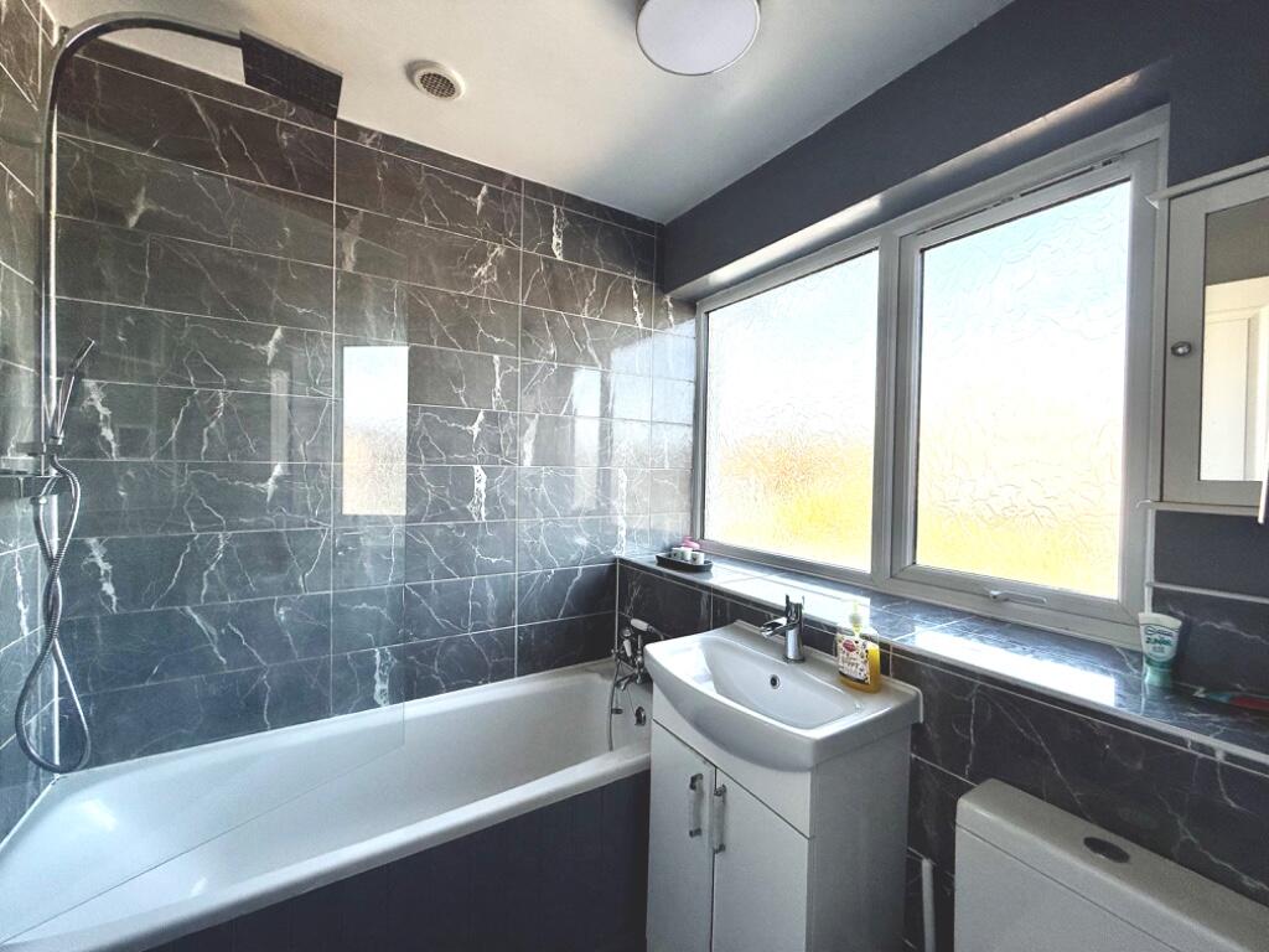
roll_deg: -0.7
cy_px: 476
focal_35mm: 14
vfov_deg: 85.7
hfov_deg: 102.1
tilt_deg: -0.4
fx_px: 513
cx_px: 634
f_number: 2.2
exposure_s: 1/510
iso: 64
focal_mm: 2.22
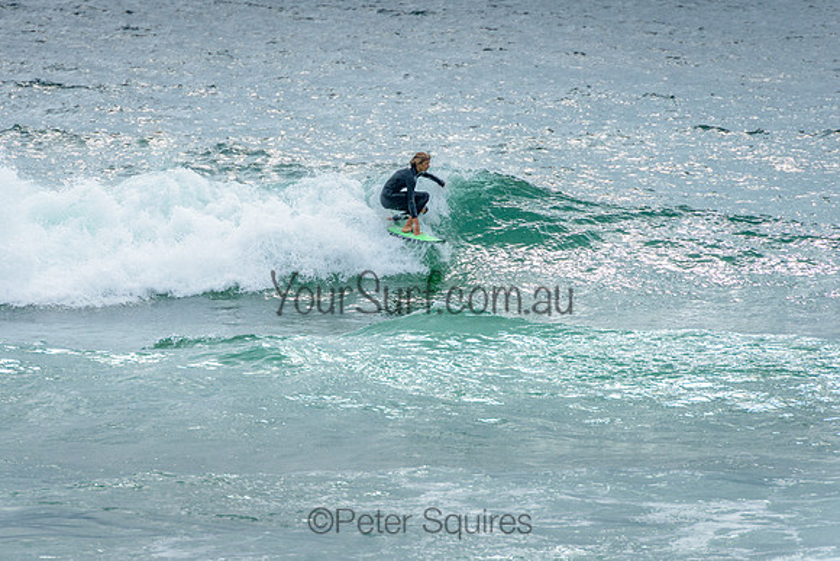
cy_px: 230
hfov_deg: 4.2
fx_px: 11439
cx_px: 325
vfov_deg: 2.8
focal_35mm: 490
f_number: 10
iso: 500
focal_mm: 400
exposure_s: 1/1600
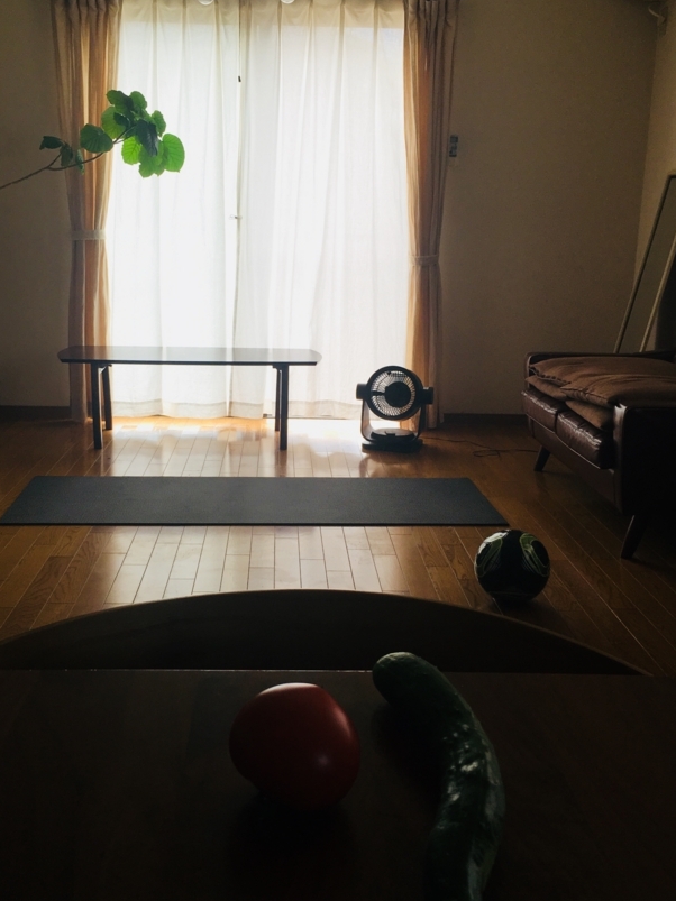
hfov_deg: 38.6
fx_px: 964
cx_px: 305
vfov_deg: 50.1
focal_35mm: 37
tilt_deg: -10.6
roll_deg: -1.2
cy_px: 429
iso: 25
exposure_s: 1/121
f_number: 2.2
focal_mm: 4.15
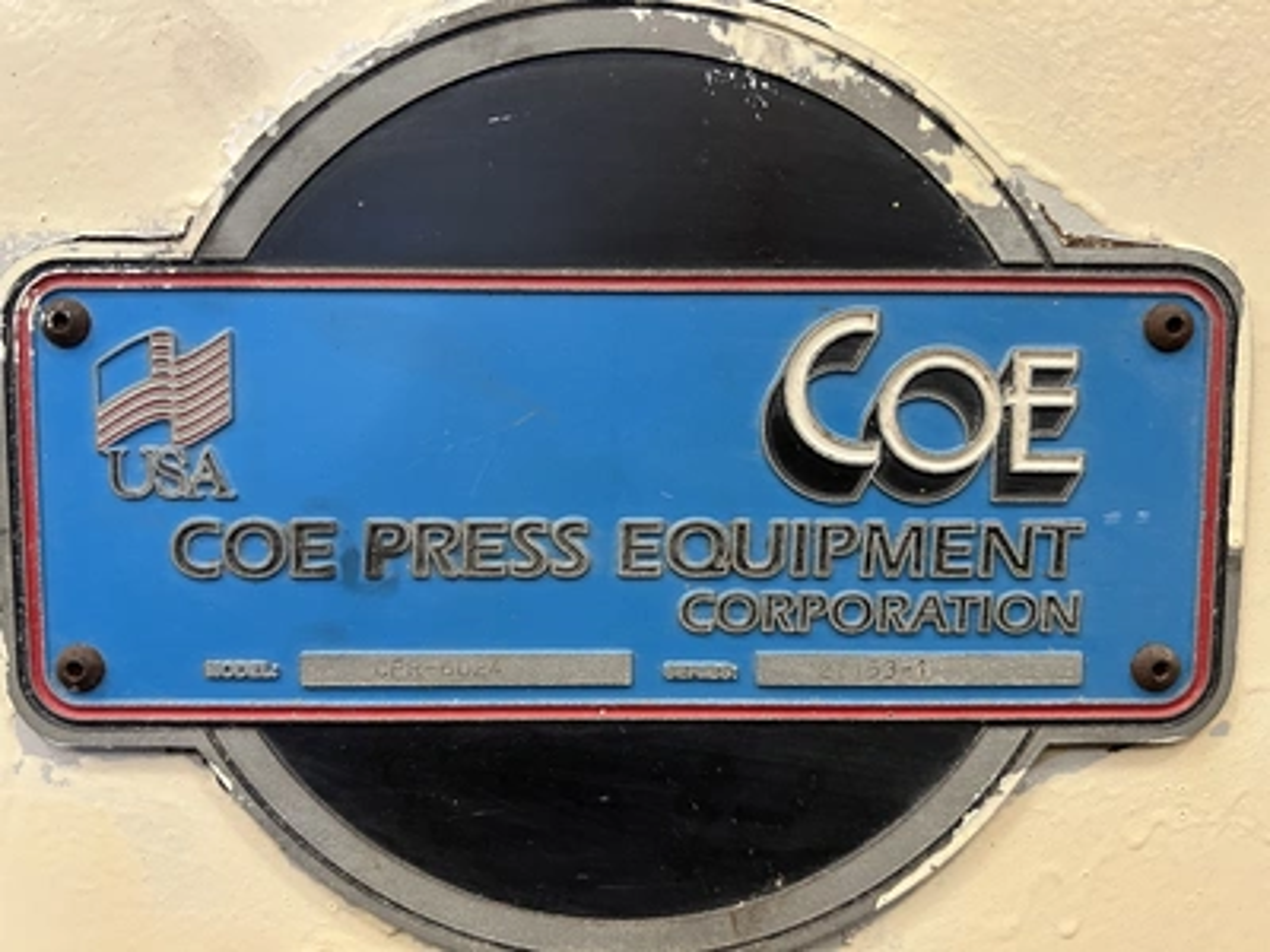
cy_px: 476
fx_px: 954
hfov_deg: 67.3
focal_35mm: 26
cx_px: 635
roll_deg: +0.0
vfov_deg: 53.1
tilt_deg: -4.1
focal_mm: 5.7
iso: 320
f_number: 1.5
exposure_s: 1/60
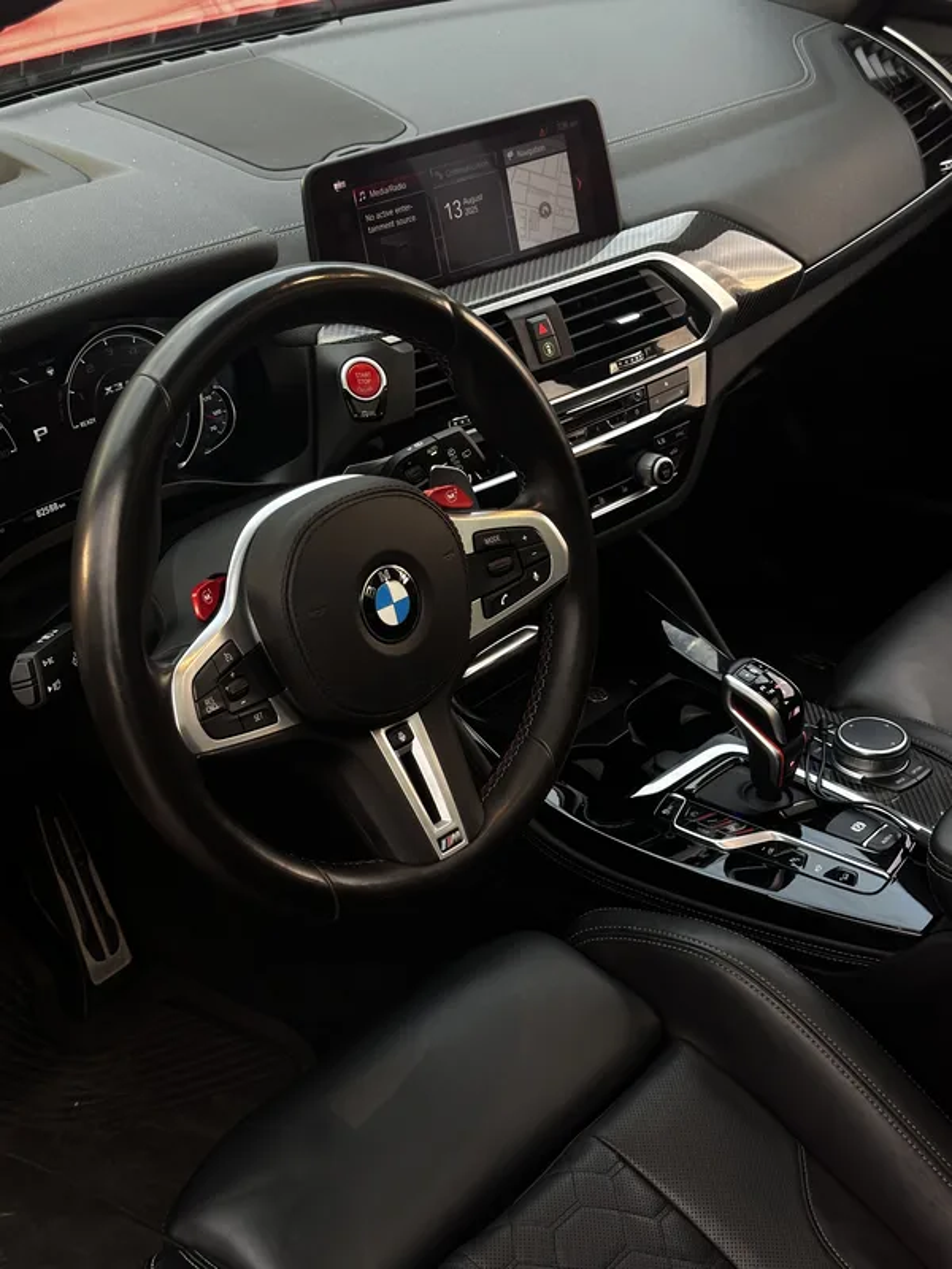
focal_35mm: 48
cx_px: 476
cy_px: 634
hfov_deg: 30.3
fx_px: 1760
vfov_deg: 39.7
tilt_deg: -31.2
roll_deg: -0.2
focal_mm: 6.86
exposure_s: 1/60
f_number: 1.78
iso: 125
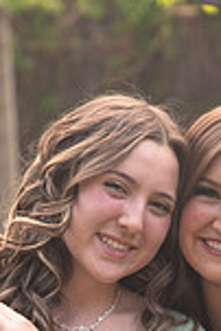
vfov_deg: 6.3
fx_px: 3004
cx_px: 160
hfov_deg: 4.2
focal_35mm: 327
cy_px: 349
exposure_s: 1/125
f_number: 5
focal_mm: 110
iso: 400
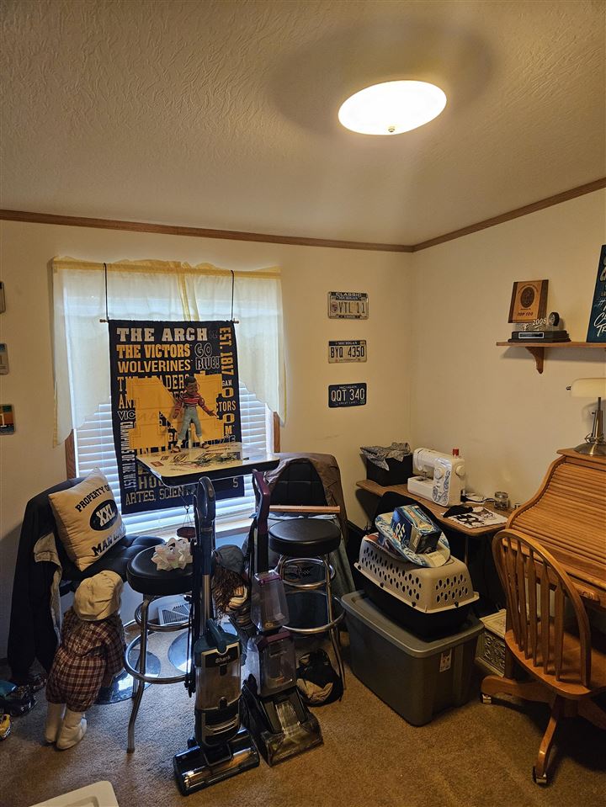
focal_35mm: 23
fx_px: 537
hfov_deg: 58.9
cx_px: 303
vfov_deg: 73.9
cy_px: 404
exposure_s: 1/120
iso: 800
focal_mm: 5.4
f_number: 1.8
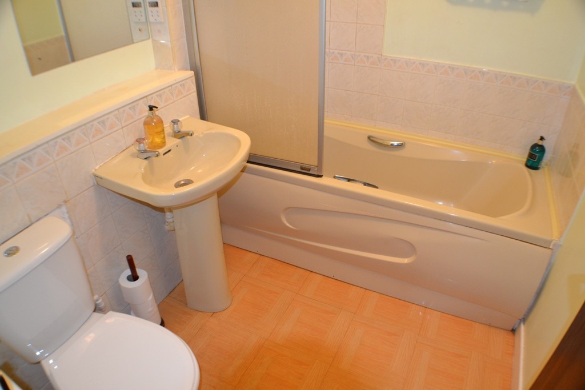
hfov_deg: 61.9
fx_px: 488
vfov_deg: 43.6
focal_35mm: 30
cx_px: 292
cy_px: 195
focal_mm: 20
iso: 1000
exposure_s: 1/60
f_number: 3.8
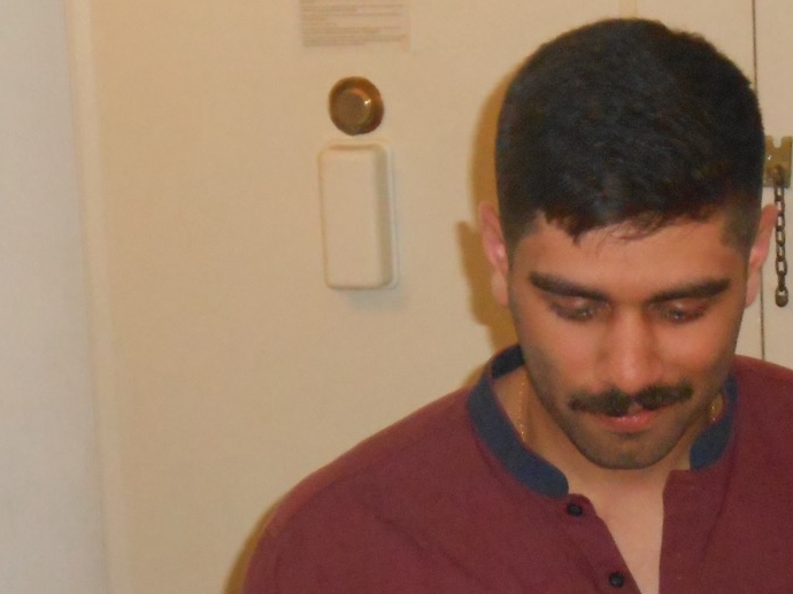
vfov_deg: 8.8
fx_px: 3824
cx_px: 594
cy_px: 569
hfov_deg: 11.8
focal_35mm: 167
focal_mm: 12.8
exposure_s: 1/60
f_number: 6
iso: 800
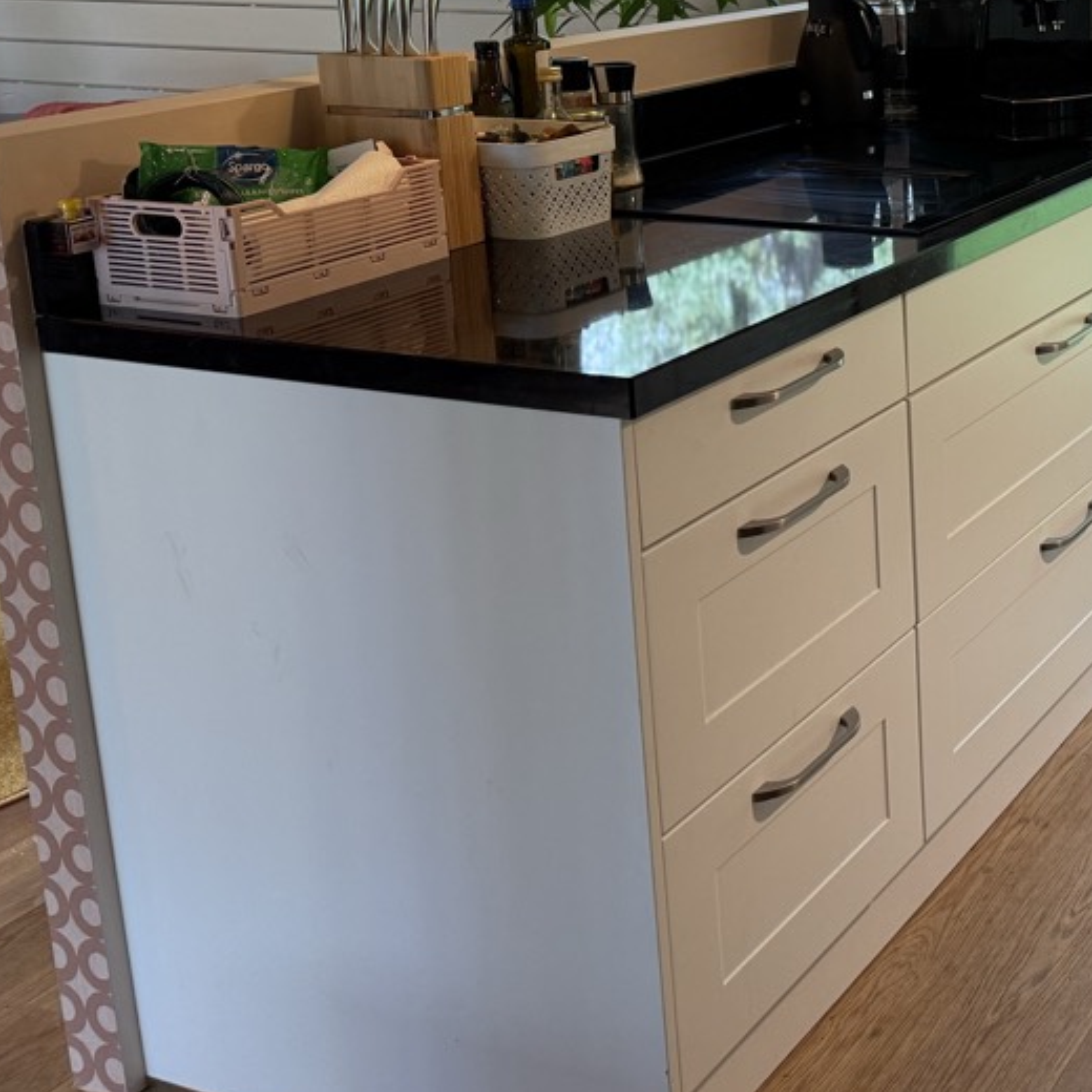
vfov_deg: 33.4
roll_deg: +0.8
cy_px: 183
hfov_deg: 30.9
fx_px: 1749
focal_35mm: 49
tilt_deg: -9.9
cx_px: 1199
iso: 125
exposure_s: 1/100
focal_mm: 6.76
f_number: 1.78
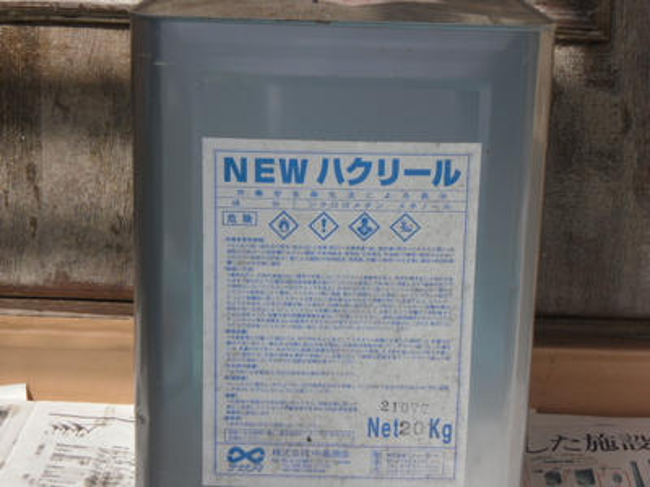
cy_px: 244
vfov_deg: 19.1
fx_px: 1446
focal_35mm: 77
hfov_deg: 25.3
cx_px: 325
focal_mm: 13.9
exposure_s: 1/200
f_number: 5.9
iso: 64
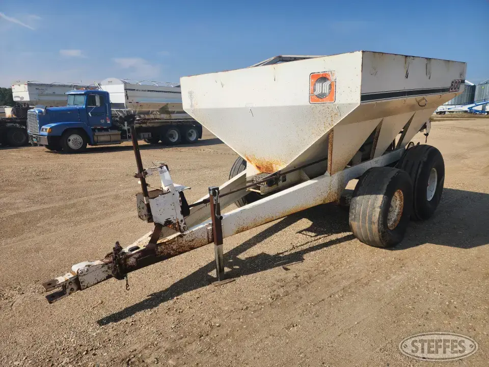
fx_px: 325
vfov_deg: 58.9
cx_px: 244
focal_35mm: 23
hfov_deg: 73.9
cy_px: 184
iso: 12
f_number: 1.8
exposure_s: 1/1824
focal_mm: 6.4
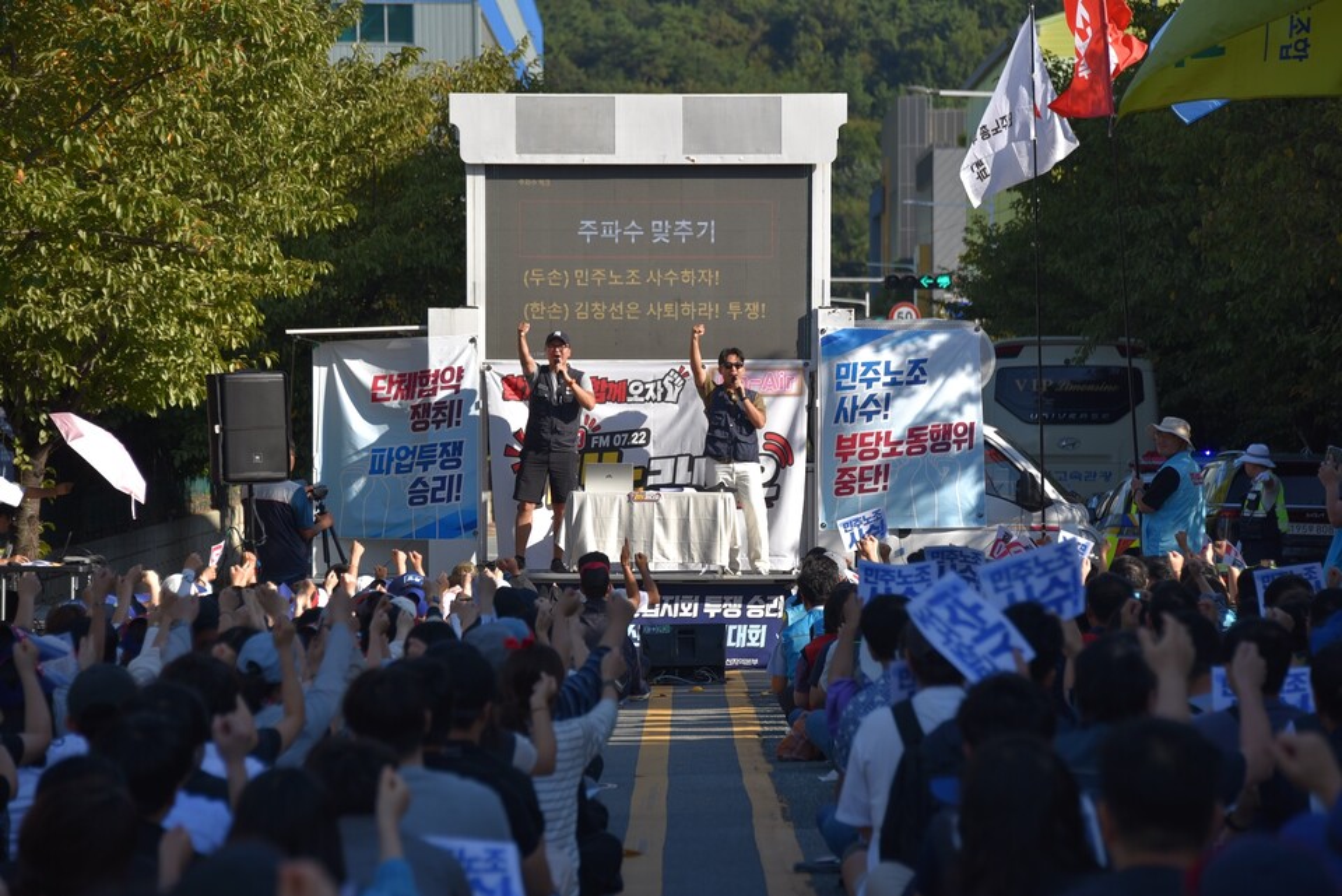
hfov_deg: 12.1
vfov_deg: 8.1
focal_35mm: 170
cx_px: 671
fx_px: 6340
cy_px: 448
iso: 200
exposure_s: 1/640
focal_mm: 170
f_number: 6.3
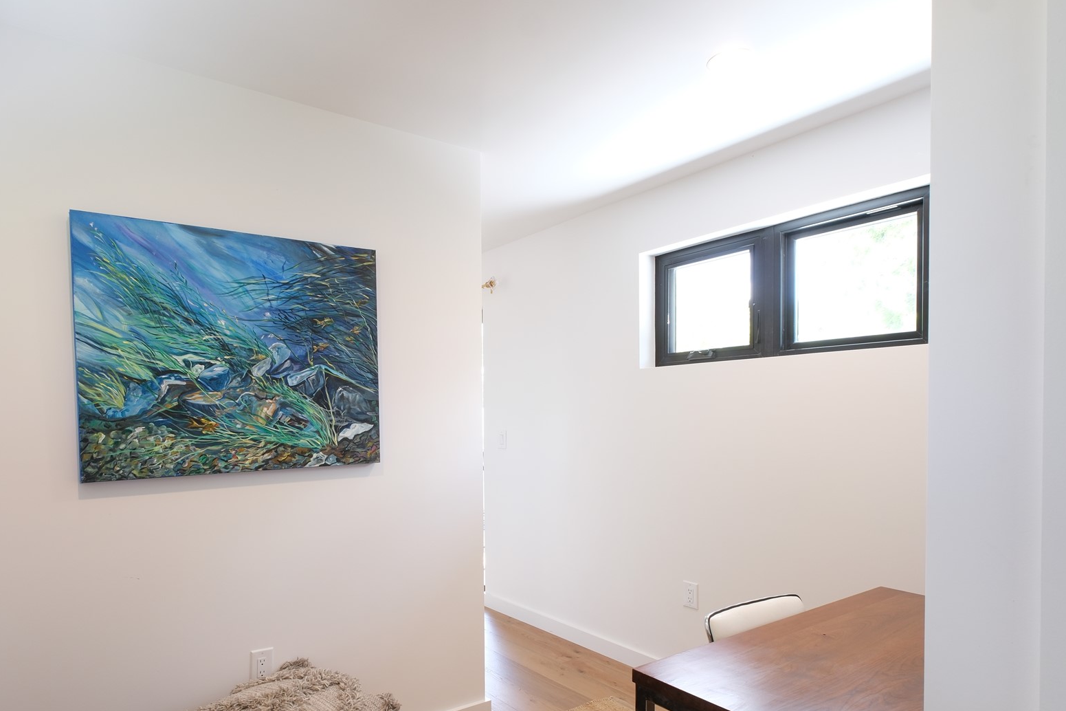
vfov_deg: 59.0
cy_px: 428
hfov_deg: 80.2
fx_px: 622
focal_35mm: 21
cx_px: 423
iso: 250
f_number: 9
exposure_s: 1/3.1
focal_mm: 10
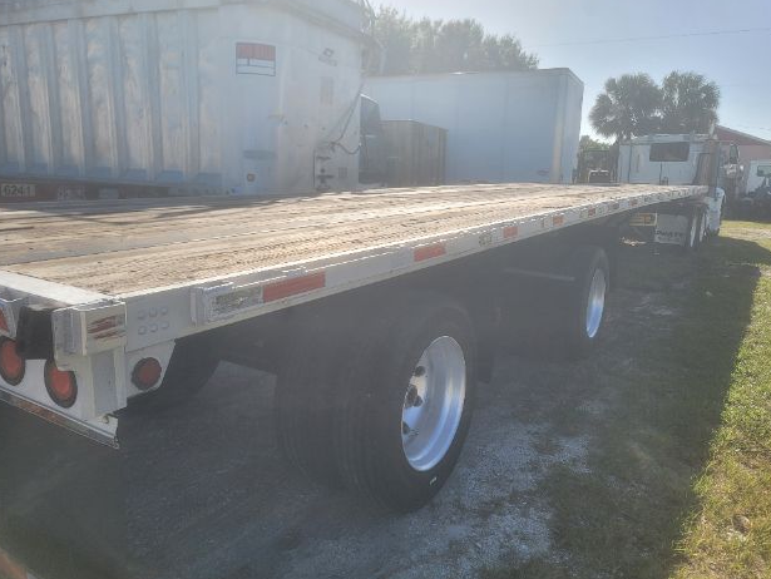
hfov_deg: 67.3
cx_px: 389
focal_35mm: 26
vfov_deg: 53.1
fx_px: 579
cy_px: 287
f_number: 1.8
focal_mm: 7
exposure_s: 1/978
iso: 20
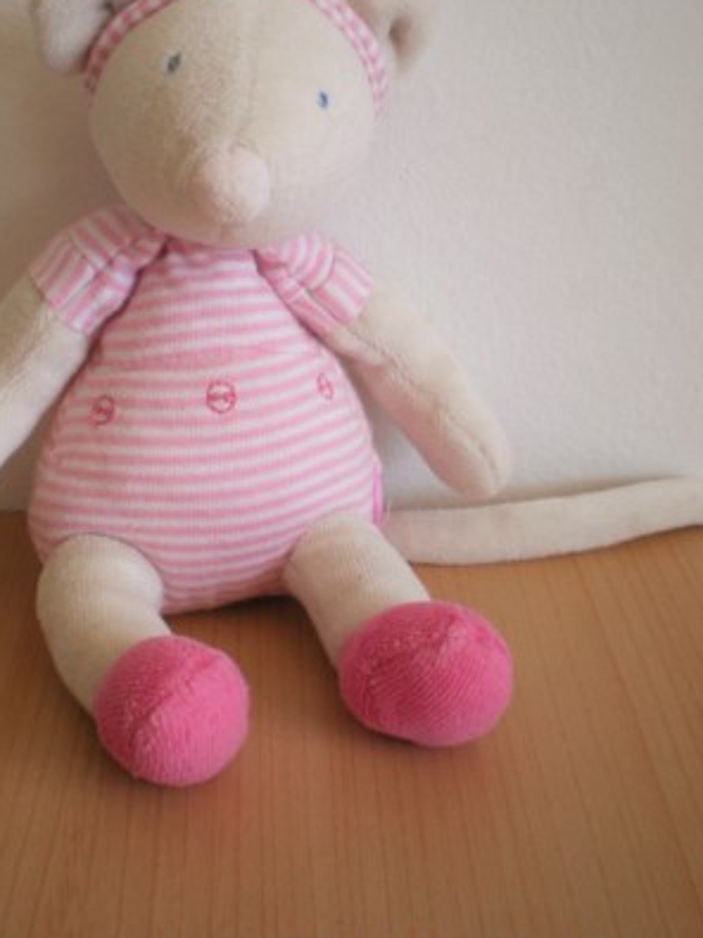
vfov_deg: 38.1
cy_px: 401
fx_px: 1355
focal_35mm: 50
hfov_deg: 29.0
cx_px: 266
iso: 125
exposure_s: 1/58.5
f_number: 3.1
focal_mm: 6.3
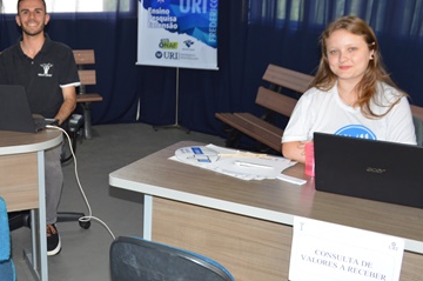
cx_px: 106
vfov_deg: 24.5
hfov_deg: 35.5
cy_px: 133
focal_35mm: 55
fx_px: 645
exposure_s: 1/60
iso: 400
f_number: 4
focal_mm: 22
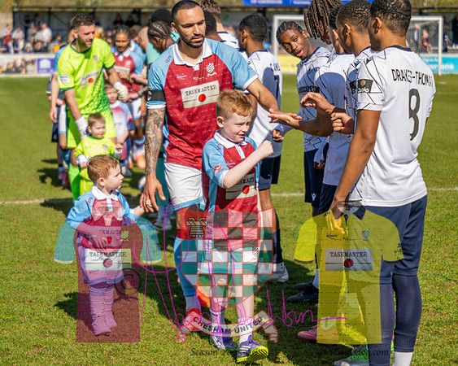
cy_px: 183
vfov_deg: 13.9
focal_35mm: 110
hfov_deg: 17.4
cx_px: 183
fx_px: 1496
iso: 400
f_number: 4
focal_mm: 98
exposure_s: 1/3200
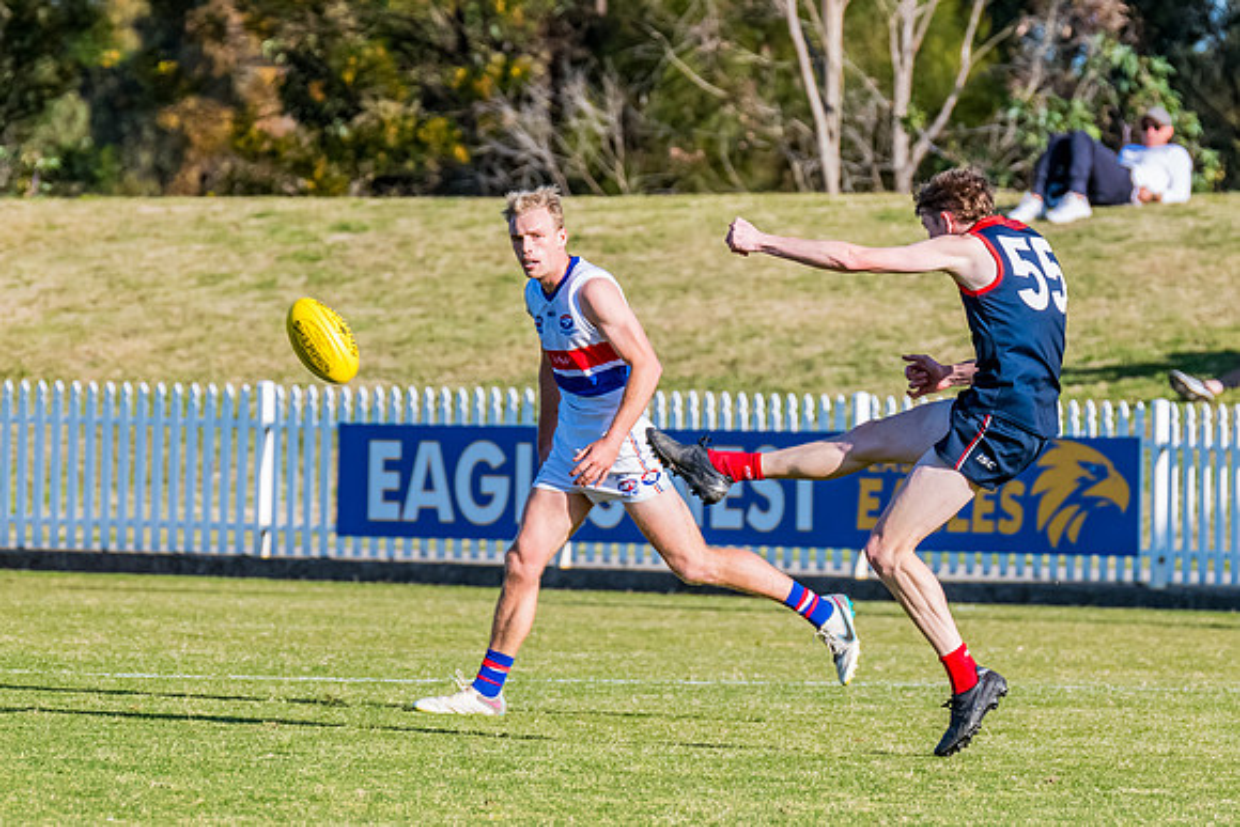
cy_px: 399
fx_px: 18764
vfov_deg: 2.5
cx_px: 885
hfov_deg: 3.8
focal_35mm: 545
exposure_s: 1/1600
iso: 800
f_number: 8
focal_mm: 330
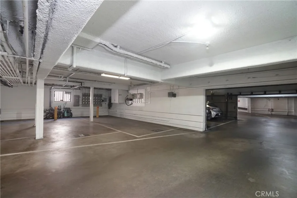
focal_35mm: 15
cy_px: 99
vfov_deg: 77.3
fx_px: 124
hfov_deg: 100.4
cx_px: 148
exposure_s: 6
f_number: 11
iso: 250
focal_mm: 10
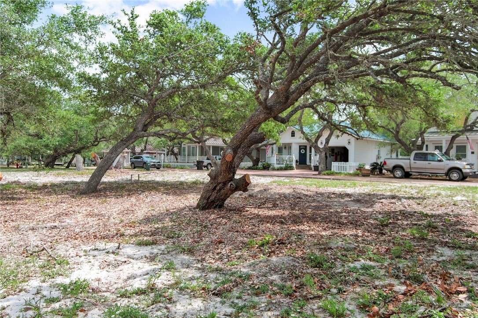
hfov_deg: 63.7
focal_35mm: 29
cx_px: 239
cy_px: 159
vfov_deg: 44.9
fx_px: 385
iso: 100
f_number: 2.8
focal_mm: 10.57
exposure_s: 1/30
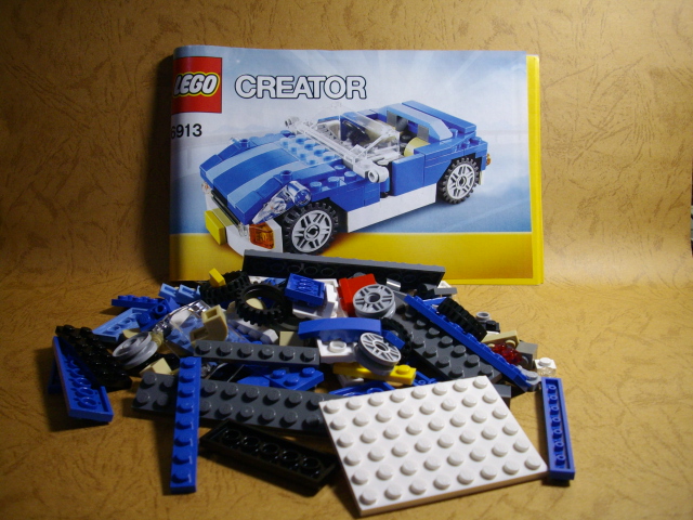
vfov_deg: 38.7
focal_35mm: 37
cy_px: 260
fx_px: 741
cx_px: 346
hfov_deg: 50.1
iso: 160
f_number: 2.8
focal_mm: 6.2
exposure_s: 1/50
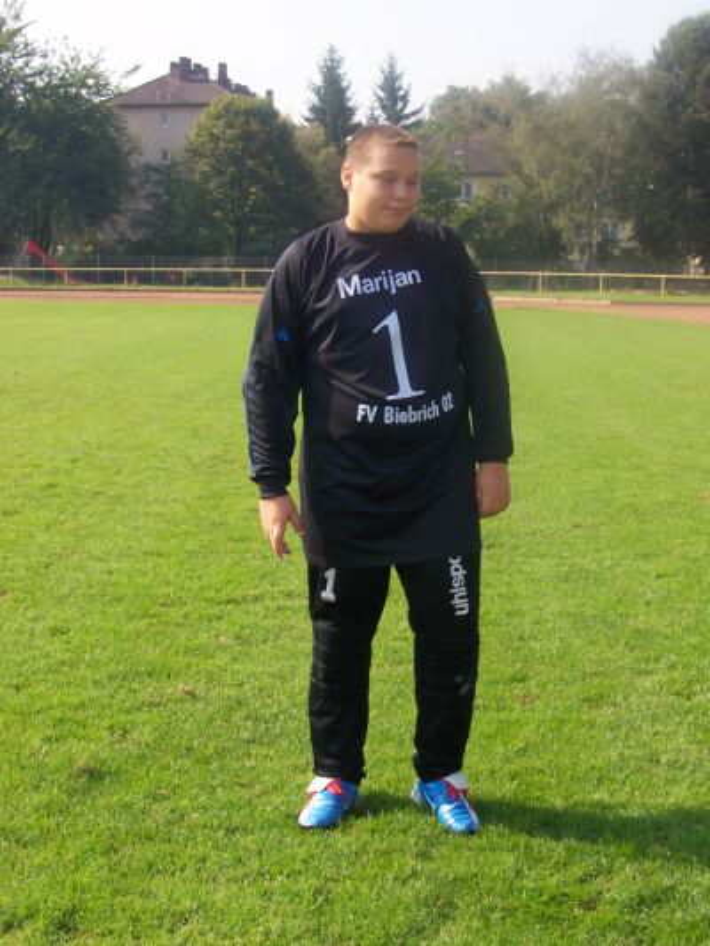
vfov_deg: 33.8
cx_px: 355
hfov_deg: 25.7
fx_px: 1558
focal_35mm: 57
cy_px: 473
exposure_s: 1/180
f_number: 6.7
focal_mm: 8.6
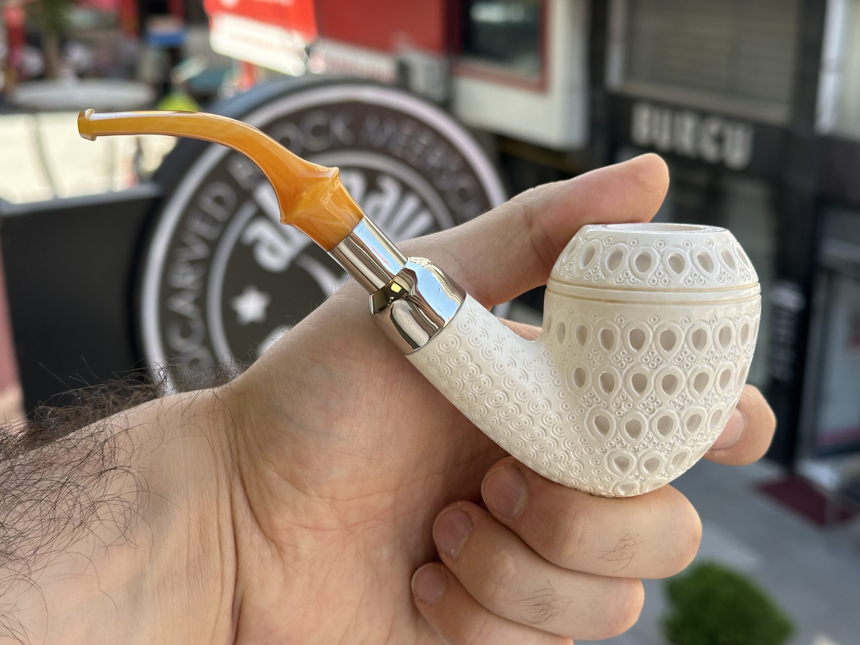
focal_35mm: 48
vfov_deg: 30.3
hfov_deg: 39.7
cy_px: 322
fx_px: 1193
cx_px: 430
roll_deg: +0.4
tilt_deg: -19.6
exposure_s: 1/594
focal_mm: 6.86
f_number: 1.78
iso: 64
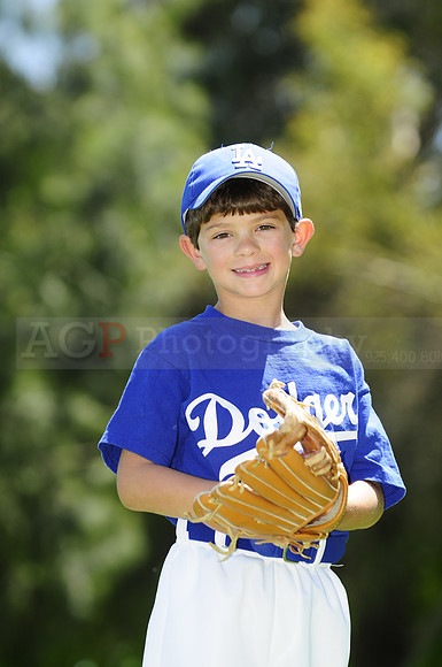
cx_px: 221
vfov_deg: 9.8
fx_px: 3879
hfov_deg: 6.5
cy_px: 334
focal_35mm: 210
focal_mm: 140
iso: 200
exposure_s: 1/800
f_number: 4
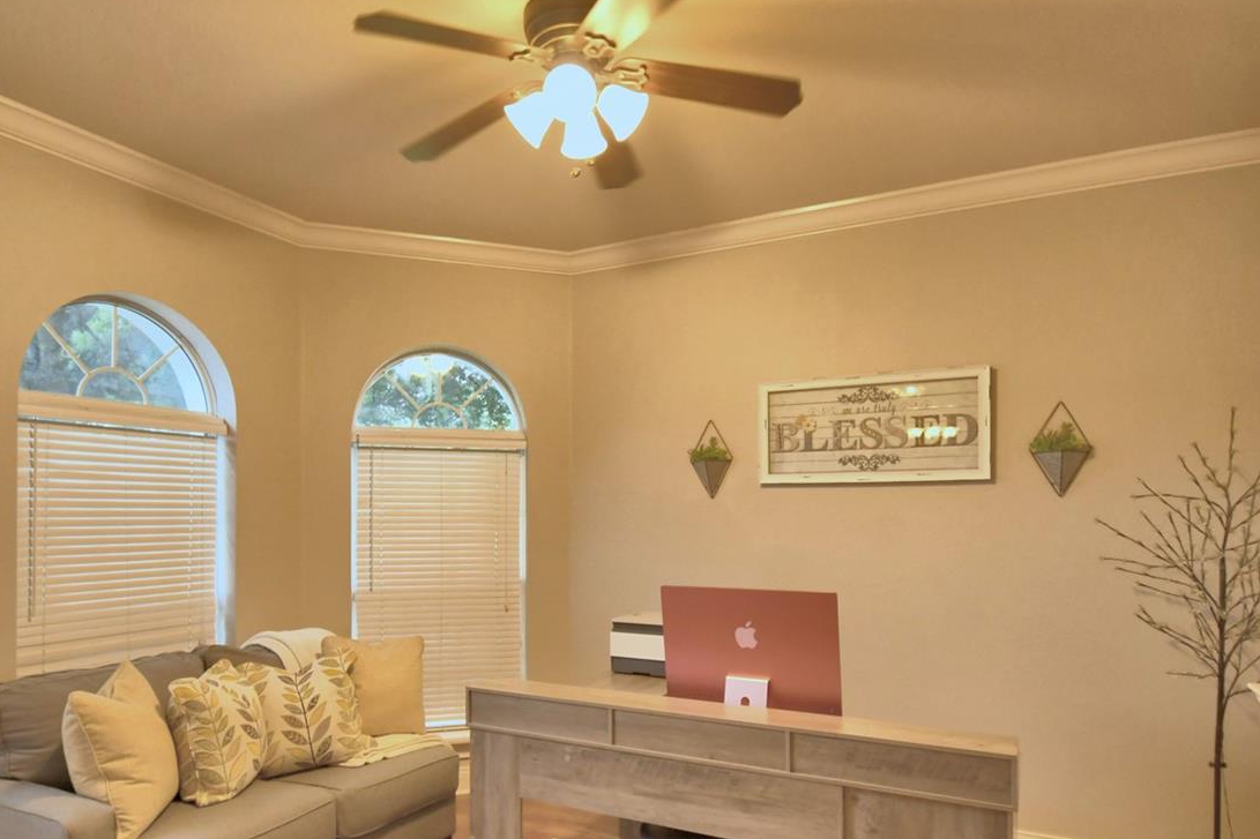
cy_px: 509
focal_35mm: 22
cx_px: 596
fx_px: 770
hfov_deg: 78.5
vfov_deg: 56.7
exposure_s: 1/30
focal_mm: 10
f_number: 4.5
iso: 500
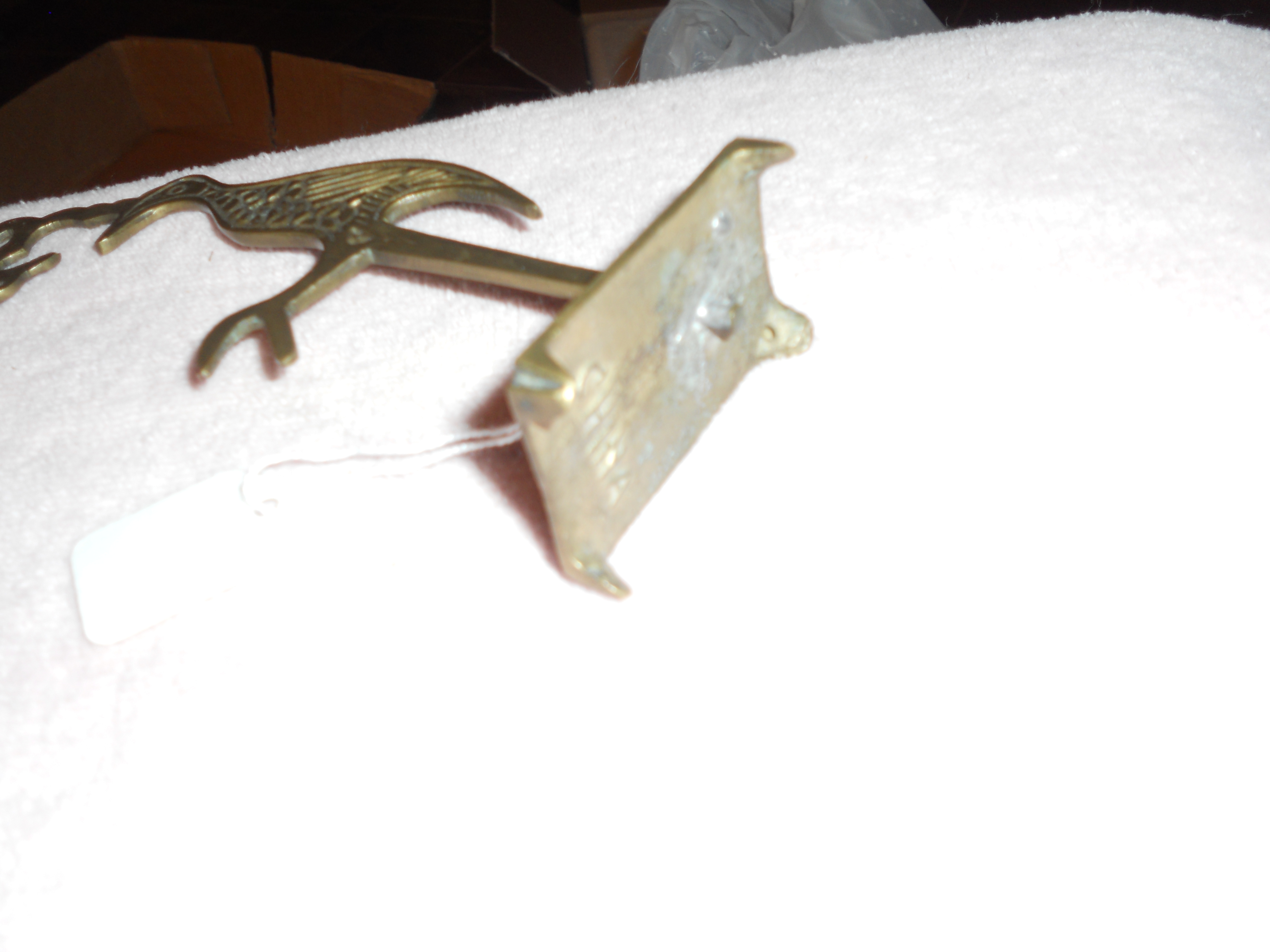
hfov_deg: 56.8
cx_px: 635
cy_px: 476
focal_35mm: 32
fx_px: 1174
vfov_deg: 44.2
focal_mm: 5.8
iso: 80
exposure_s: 1/25
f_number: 3.5
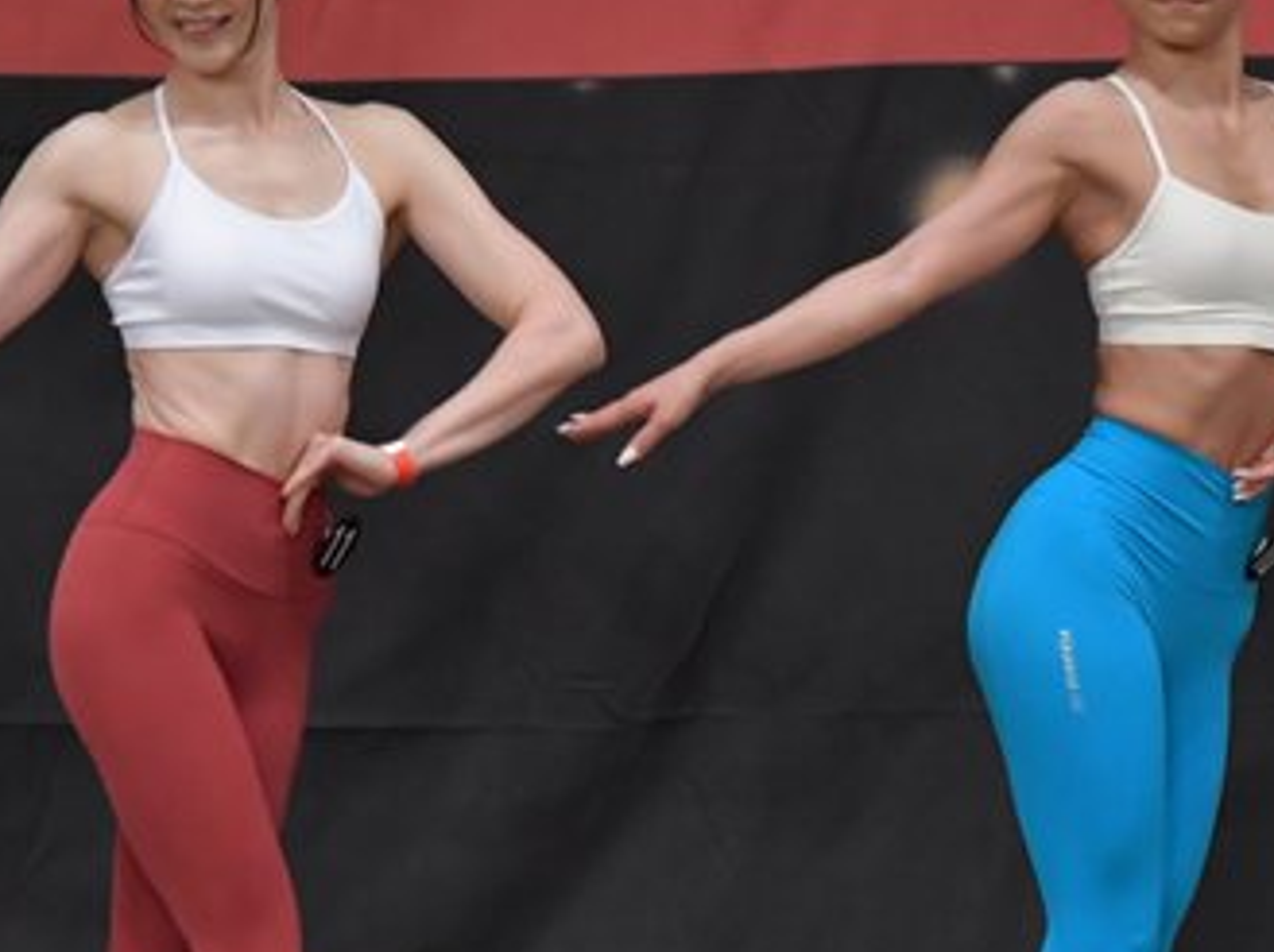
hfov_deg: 4.0
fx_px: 18088
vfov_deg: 3.0
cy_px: 639
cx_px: 1466
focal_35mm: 492
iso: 3200
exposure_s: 1/400
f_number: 5.6
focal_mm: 145
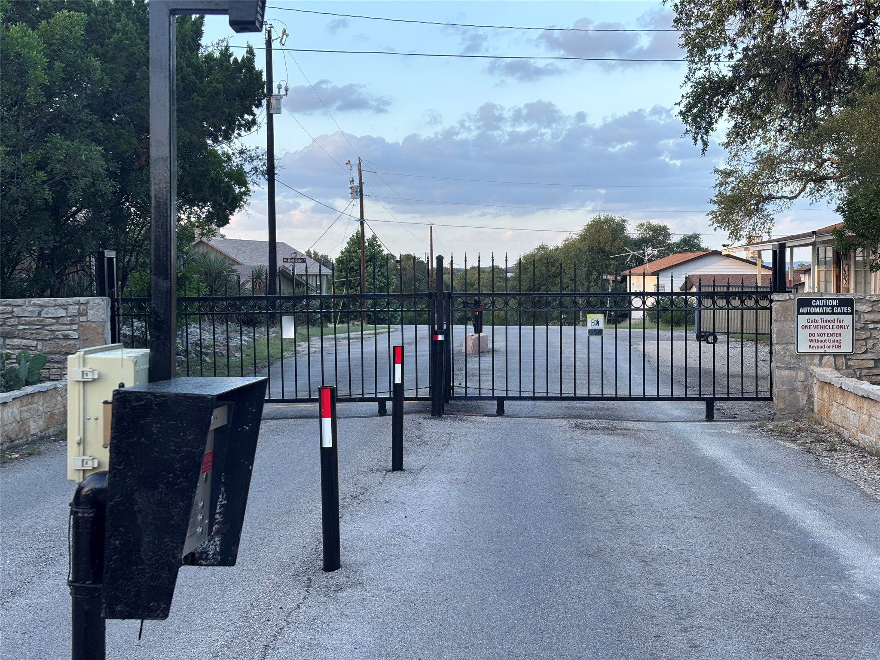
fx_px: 1322
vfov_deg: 28.0
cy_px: 330
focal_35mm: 52
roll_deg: +0.6
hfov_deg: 36.8
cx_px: 440
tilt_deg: -2.5
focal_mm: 5.96
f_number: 1.6
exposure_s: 1/267
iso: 32
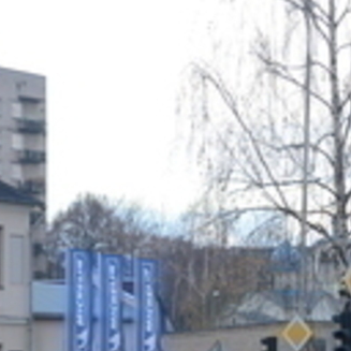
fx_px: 2168
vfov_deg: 9.2
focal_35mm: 189
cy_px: 330
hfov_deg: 9.2
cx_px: 293
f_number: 4.5
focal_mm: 38
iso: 500
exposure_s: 1/125
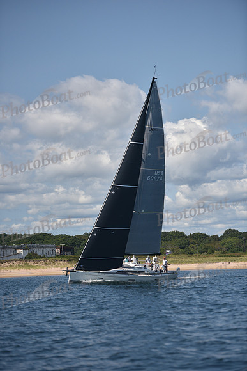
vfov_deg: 15.2
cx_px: 124
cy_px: 186
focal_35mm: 135
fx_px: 1388
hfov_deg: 10.2
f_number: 3.2
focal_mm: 135
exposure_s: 1/3200
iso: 250
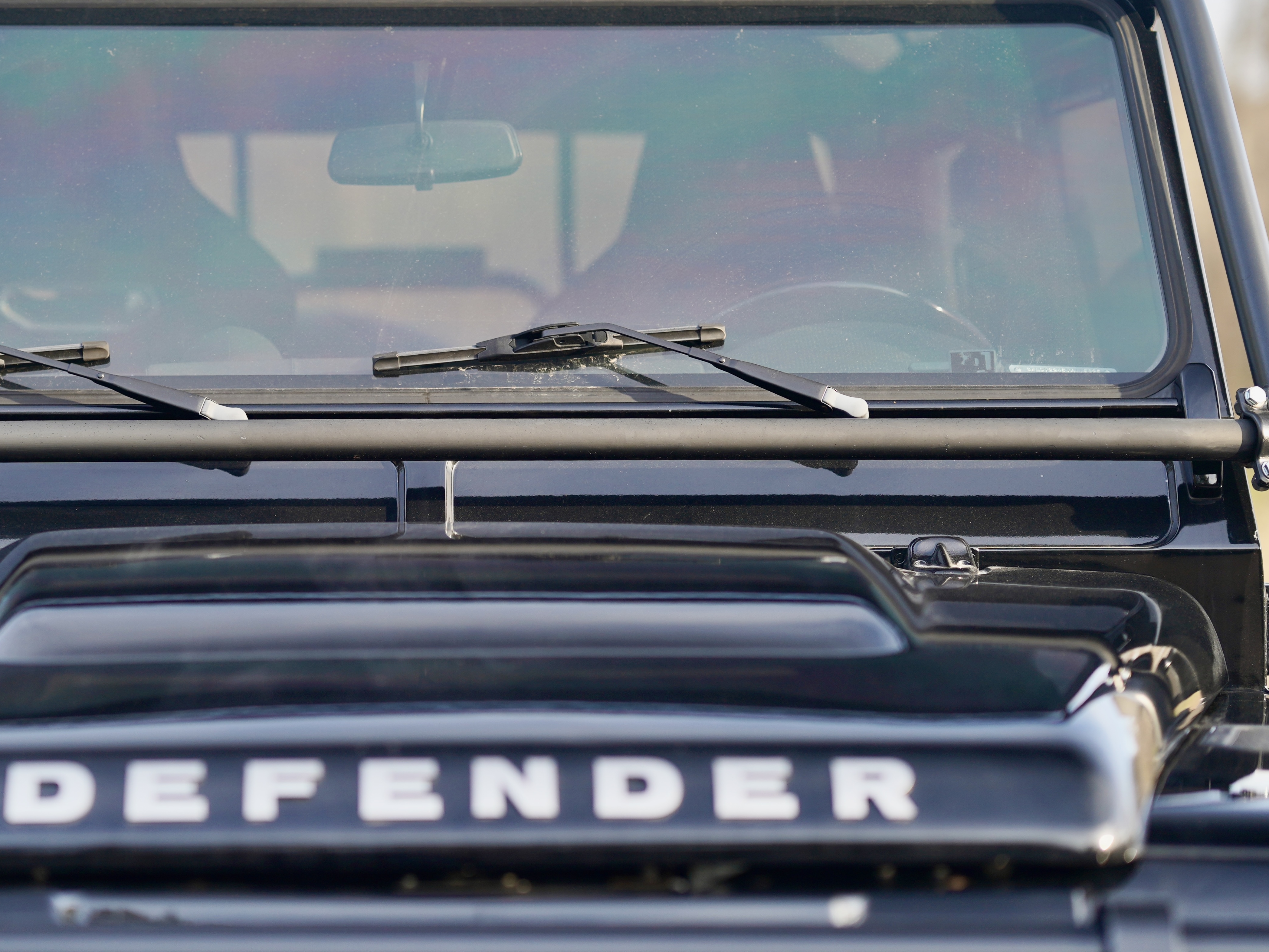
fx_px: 4143
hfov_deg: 17.4
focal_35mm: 113
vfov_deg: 13.1
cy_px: 375
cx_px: 419
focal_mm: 85
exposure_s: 1/400
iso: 160
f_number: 2
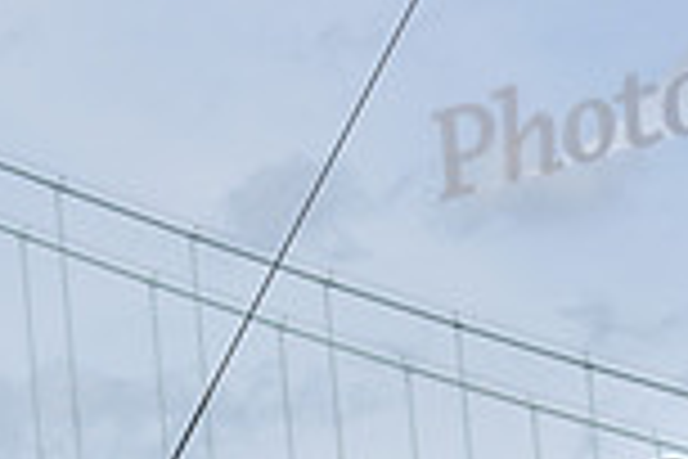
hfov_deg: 7.8
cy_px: 794
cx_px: 202
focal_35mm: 265
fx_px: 5064
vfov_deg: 5.1
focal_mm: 70
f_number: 6.3
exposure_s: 1/800
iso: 320
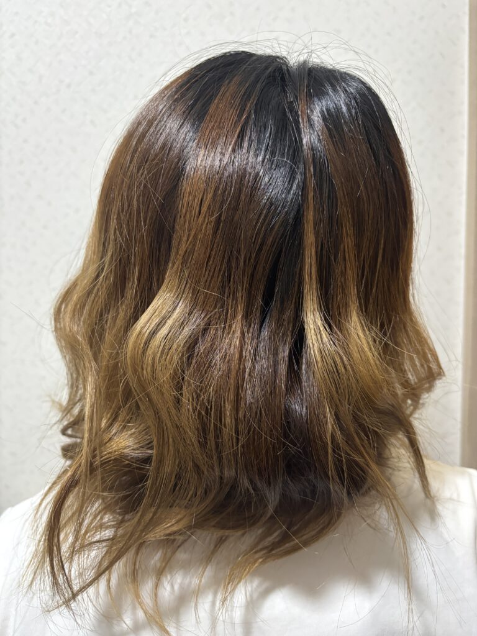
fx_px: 478
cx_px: 238
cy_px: 318
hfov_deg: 53.1
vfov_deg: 67.3
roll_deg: +0.9
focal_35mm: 26
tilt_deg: -6.6
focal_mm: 5.96
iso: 500
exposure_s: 1/60
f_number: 1.6
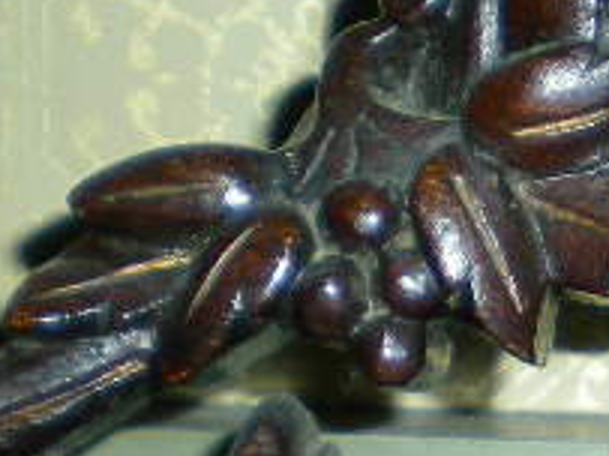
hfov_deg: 10.0
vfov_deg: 7.6
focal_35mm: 192
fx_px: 3376
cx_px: 882
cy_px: 588
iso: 50
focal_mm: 6.3
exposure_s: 1/60
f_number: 3.1
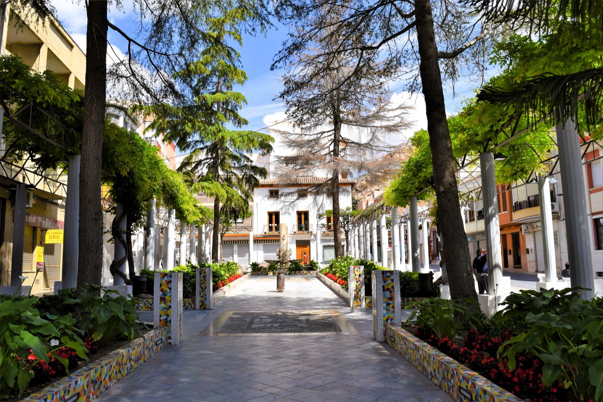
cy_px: 201
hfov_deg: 67.4
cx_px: 302
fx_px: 452
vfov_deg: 47.9
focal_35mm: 27
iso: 200
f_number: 10
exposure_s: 1/400
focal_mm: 18
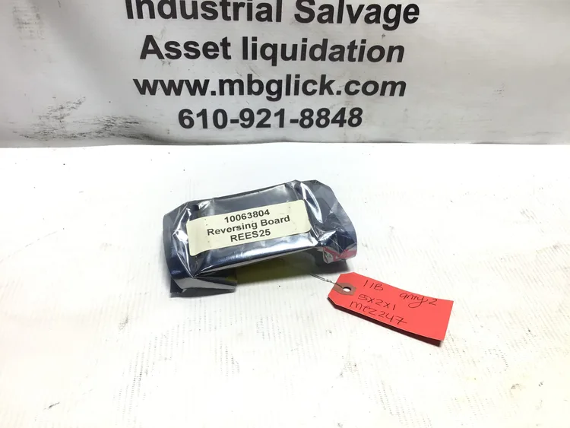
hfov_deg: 58.3
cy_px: 214
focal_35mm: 31
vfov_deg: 45.5
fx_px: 511
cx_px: 285
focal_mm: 3.3
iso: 25
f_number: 2.4
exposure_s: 1/120
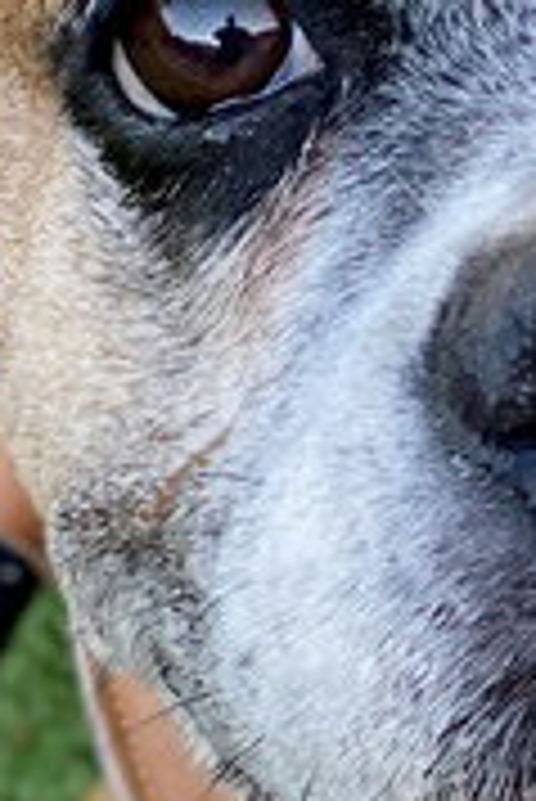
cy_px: 1026
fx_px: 6753
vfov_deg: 6.7
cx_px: 1054
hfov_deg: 4.5
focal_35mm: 303
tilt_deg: -58.9
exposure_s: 1/122
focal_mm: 6
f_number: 2
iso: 25
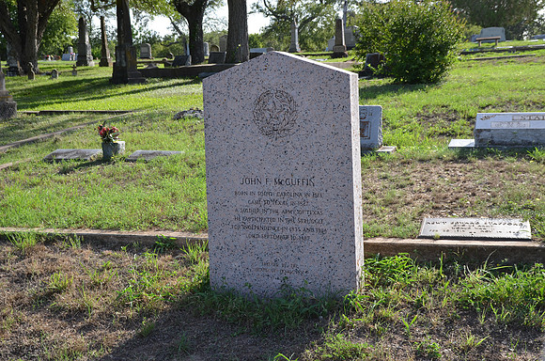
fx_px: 634
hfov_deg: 46.5
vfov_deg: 31.7
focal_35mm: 42
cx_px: 272
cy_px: 180
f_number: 8
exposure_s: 1/250
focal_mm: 28
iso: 200
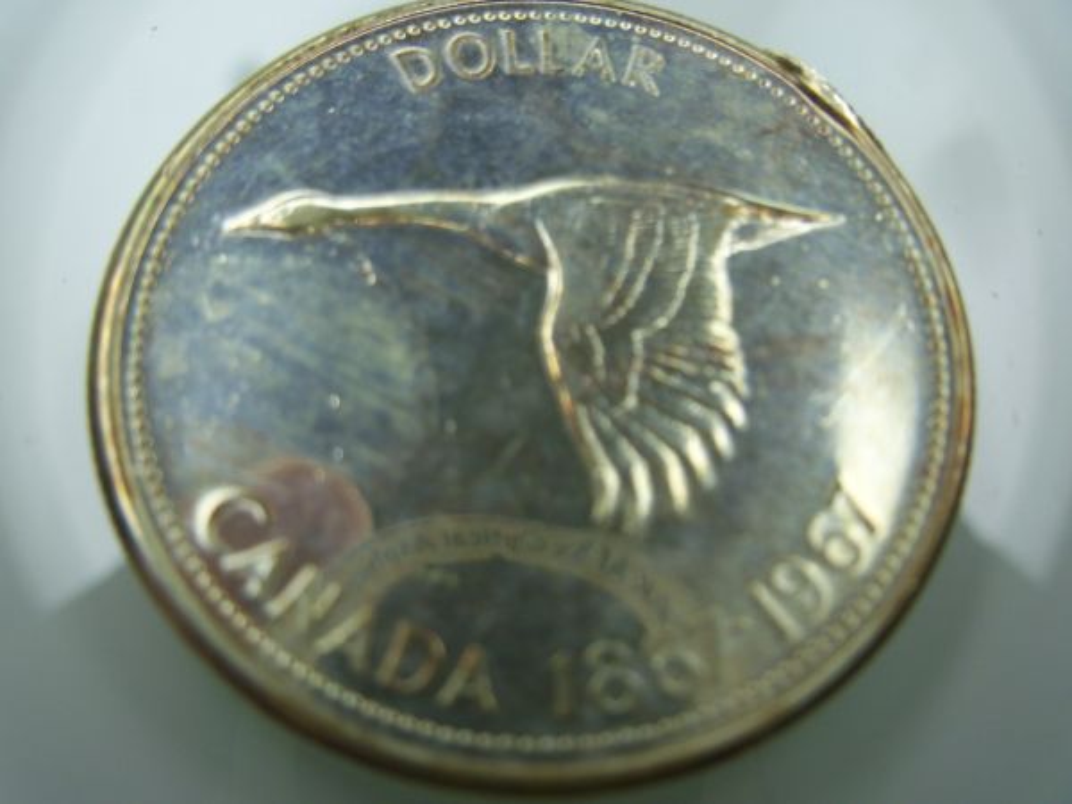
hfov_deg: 52.6
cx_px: 536
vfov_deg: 40.7
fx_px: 1084
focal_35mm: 35
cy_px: 402
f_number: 3
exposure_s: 1/80
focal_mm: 6.3
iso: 64
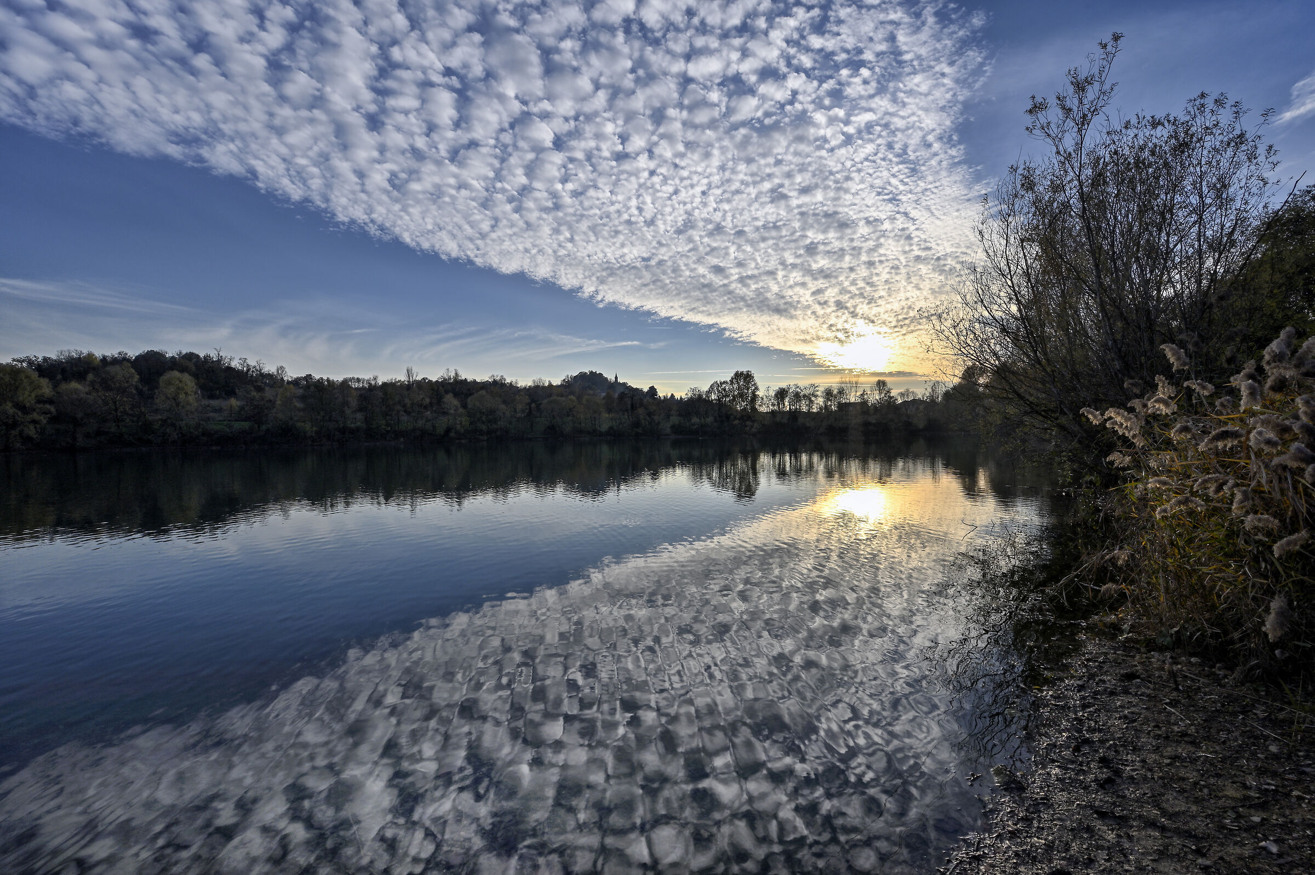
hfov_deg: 104.3
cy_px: 438
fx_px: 511
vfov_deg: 81.1
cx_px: 658
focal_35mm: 14
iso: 100
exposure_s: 1/125
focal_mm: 14
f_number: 16
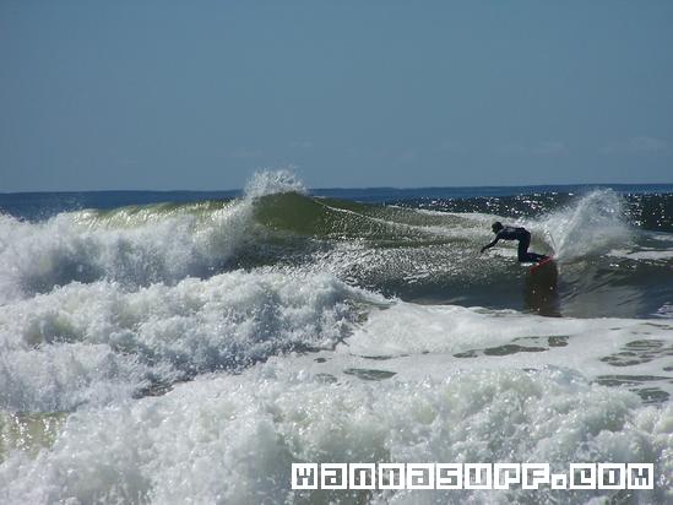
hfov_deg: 5.2
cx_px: 336
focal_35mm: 380
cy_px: 252
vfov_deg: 3.9
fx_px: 7390
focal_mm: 63
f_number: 7.1
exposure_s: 1/750
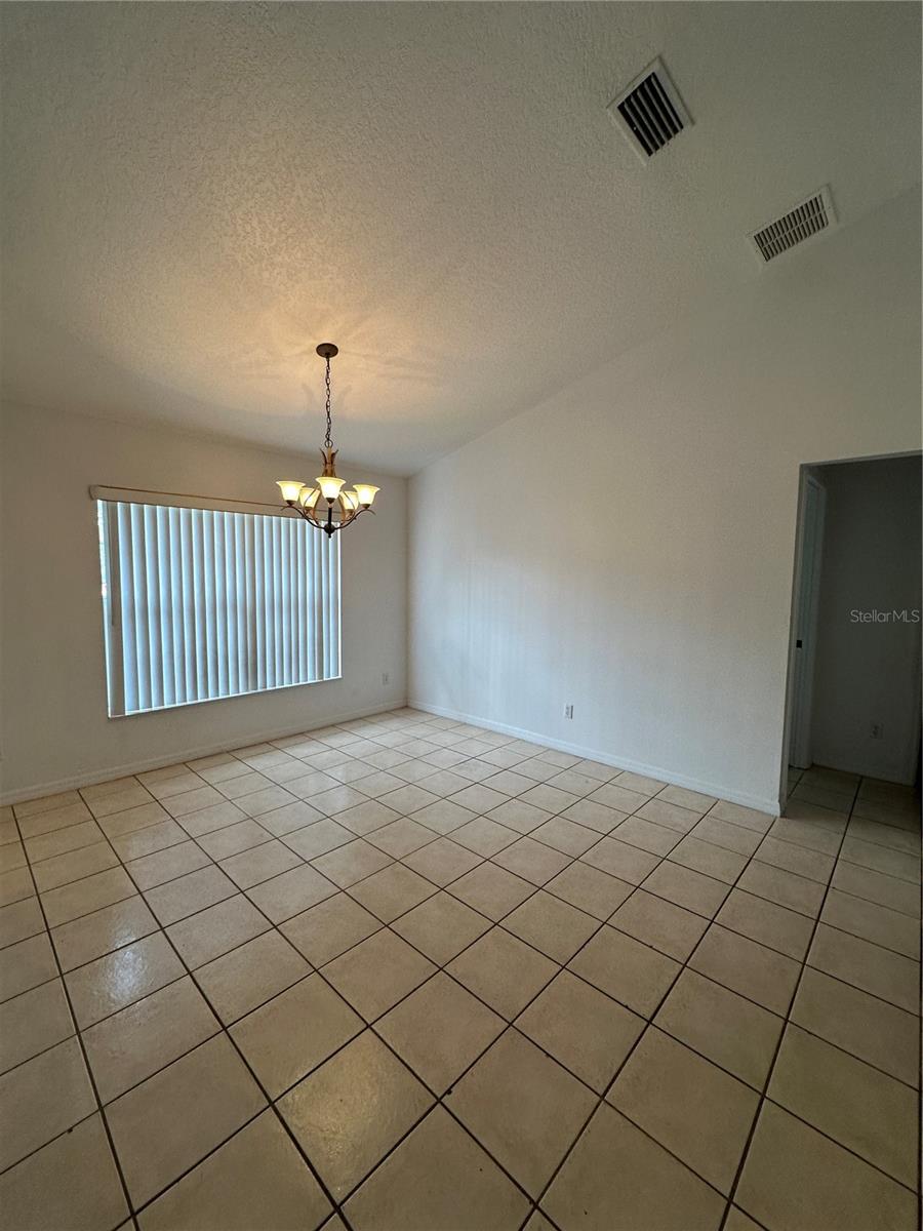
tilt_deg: -5.6
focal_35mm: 14
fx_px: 498
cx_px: 462
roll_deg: -3.0
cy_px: 616
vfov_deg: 102.1
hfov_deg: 85.7
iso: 125
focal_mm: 2.22
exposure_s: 1/120
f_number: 2.2
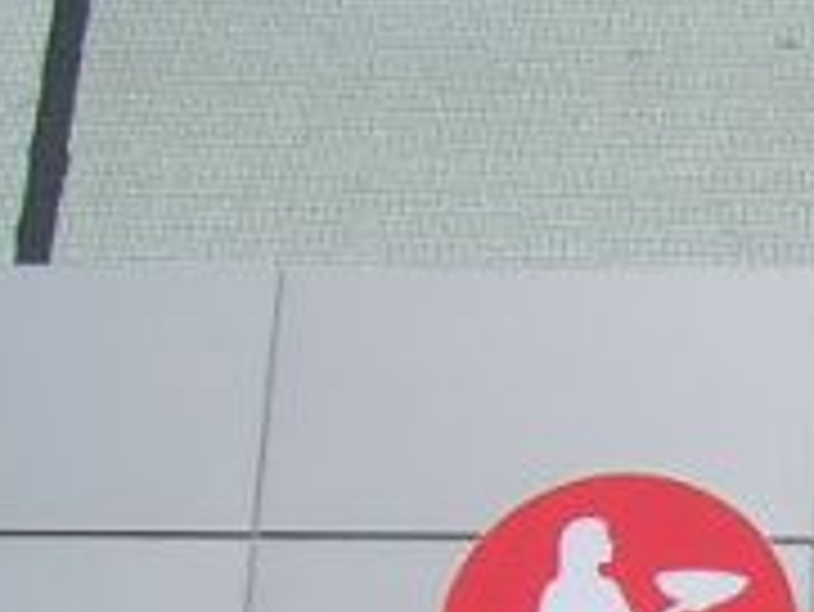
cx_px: 1673
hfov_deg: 10.7
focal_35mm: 168
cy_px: 1125
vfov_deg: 8.5
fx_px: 3953
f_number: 5.6
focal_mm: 5.8
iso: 50
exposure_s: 1/338
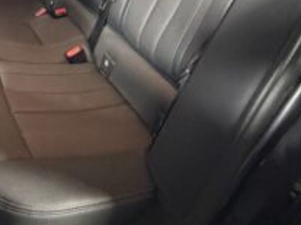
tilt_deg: -23.6
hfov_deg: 42.9
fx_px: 365
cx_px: 63
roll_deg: +2.1
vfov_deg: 31.4
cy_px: -7
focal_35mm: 42
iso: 1250
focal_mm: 2.22
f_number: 2.2
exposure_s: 1/33
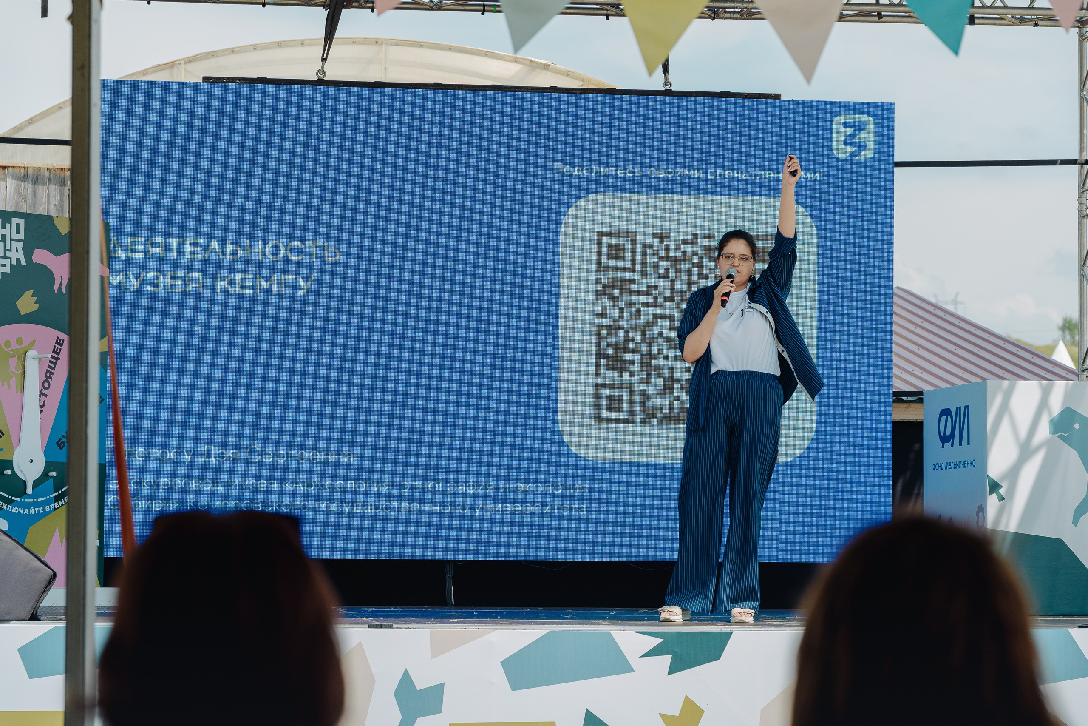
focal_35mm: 104
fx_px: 3143
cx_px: 544
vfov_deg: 13.2
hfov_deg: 19.6
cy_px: 363
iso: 50
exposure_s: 1/200
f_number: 5.6
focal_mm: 103
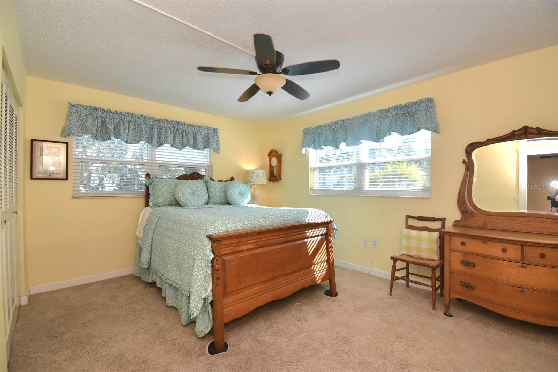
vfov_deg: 77.3
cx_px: 279
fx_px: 232
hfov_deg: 100.4
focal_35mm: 15
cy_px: 186
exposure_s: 1/200
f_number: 7.1
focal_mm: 10
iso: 400
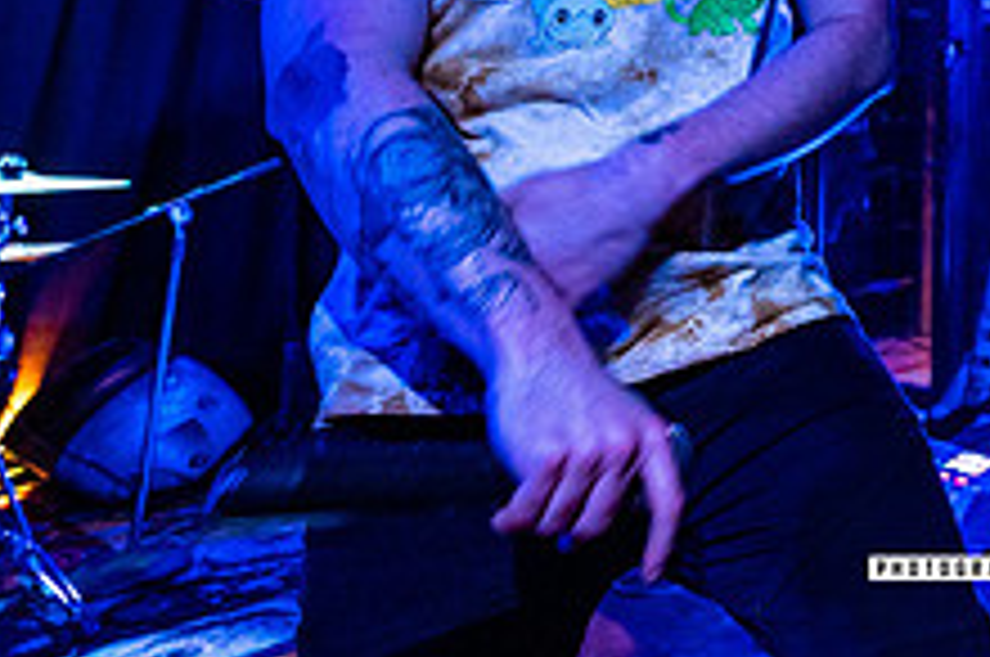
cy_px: -160
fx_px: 1016
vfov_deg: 29.9
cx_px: 1292
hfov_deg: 35.3
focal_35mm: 37
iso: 2000
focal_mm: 14
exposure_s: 1/200
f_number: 2.8
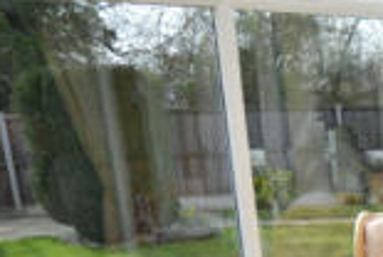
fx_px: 810
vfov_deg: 16.3
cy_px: 394
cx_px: 505
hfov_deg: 23.4
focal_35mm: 76
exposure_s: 1/200
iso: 100
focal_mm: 12
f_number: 7.1
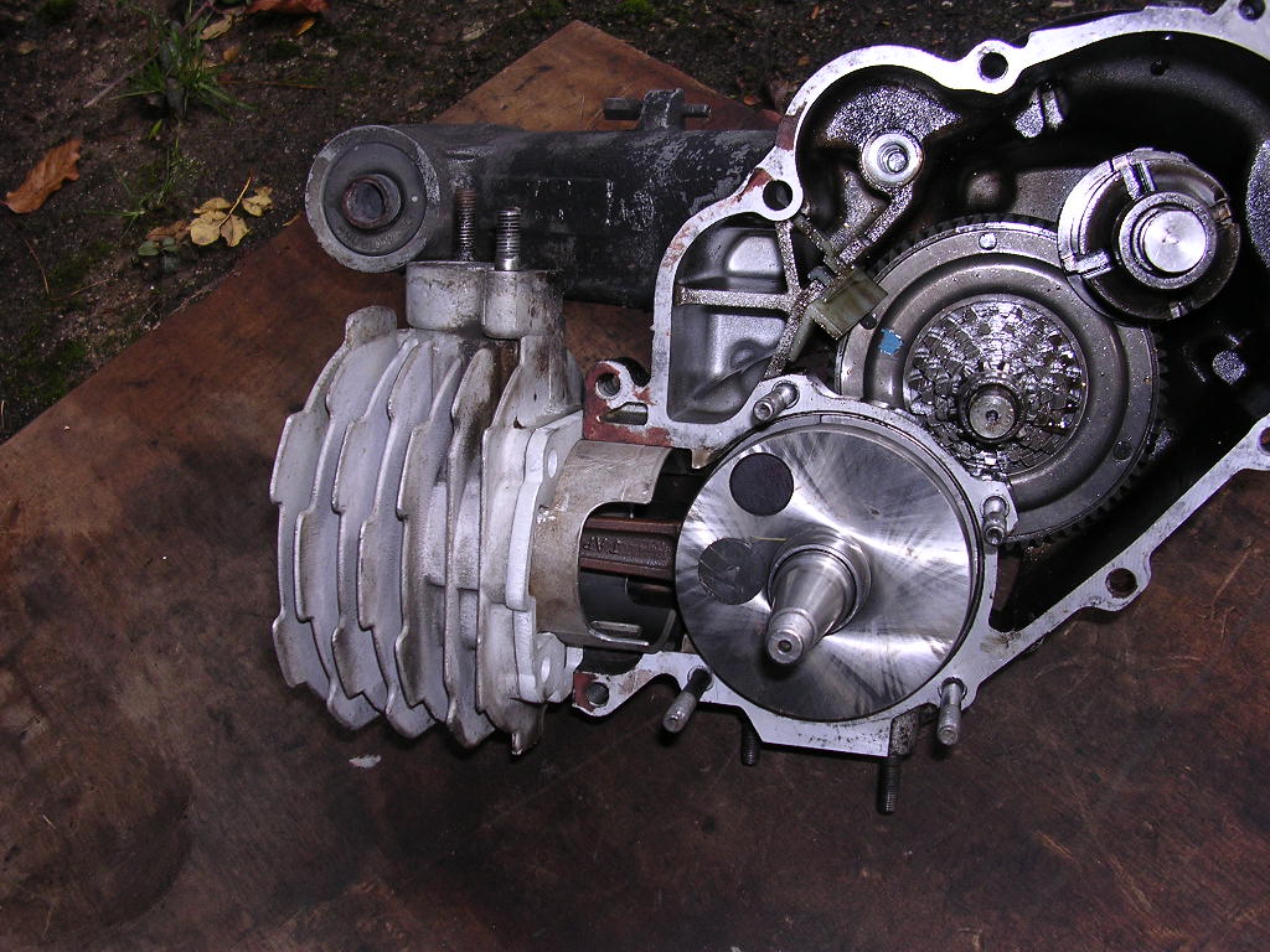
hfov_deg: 49.0
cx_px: 635
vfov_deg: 37.7
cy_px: 476
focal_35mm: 38
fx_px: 1394
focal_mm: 5.8
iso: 100
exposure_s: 1/60.1
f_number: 2.8
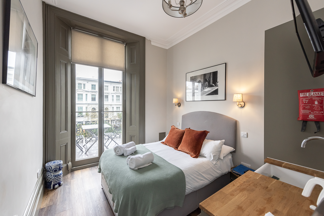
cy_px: 108
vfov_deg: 81.3
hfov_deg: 104.2
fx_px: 126
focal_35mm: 14
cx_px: 162
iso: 800
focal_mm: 14
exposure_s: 1/100
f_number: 9
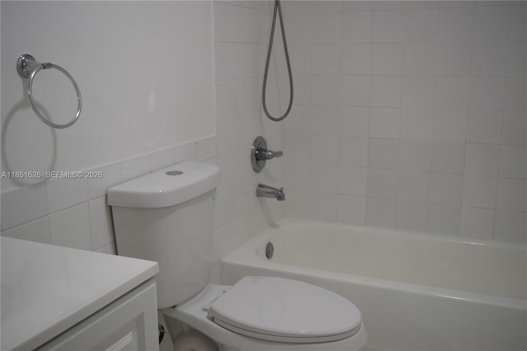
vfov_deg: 35.5
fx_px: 549
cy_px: 176
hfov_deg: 51.3
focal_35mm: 38
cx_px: 264
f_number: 5
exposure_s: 1/100
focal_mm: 25
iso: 400
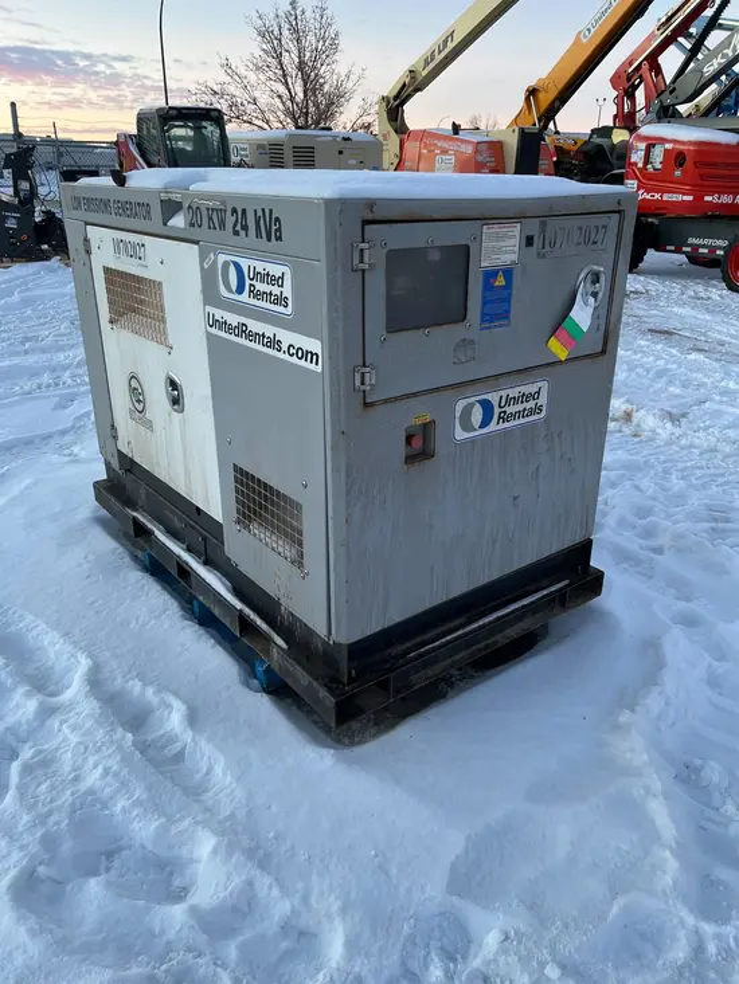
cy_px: 492
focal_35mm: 26
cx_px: 370
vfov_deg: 67.3
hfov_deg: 53.1
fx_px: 740
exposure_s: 1/121
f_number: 1.6
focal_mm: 5.1
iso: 64
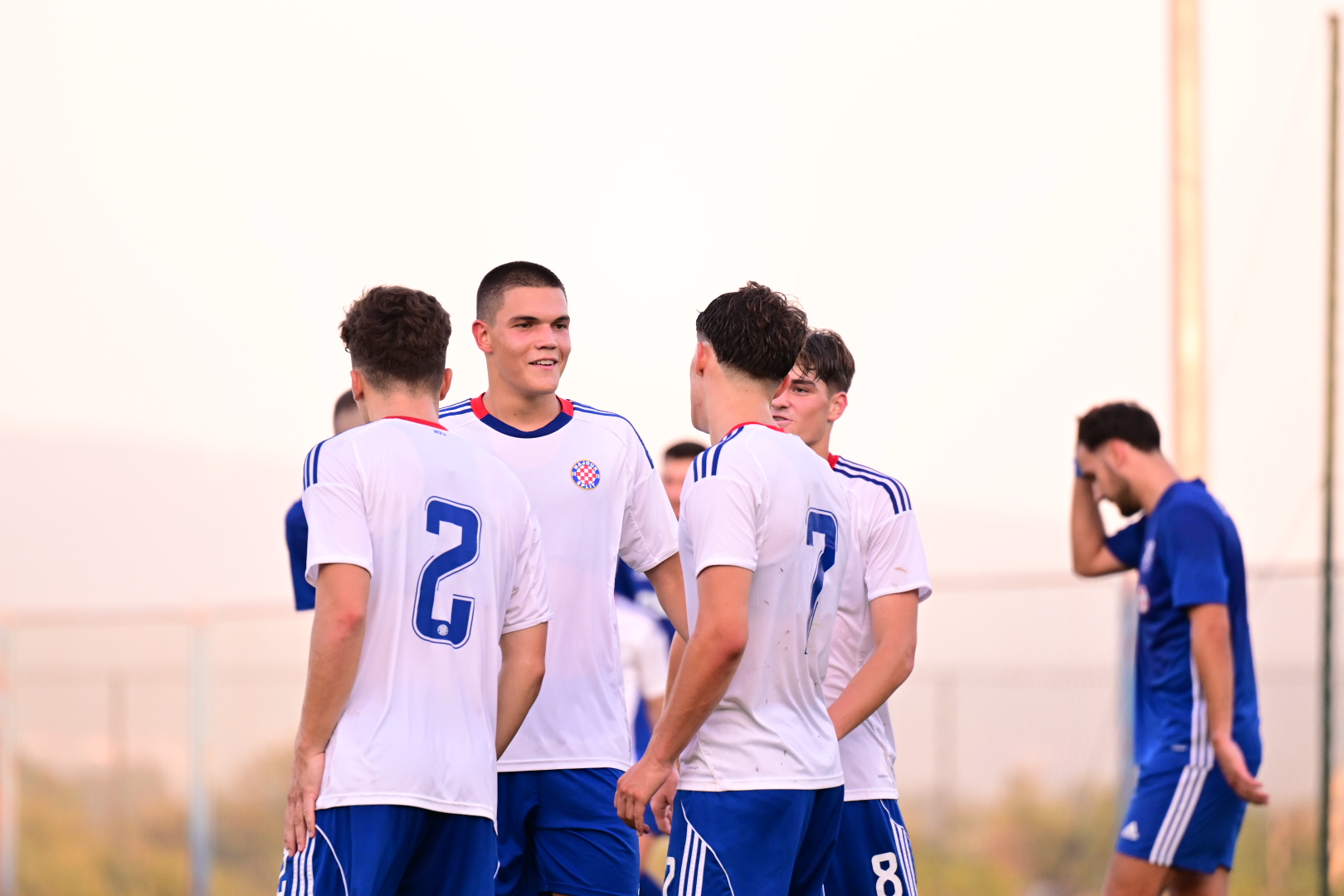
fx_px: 11199
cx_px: 672
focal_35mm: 300
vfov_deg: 4.6
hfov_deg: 6.9
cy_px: 448
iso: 1250
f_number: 2.8
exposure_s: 1/2000
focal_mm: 200
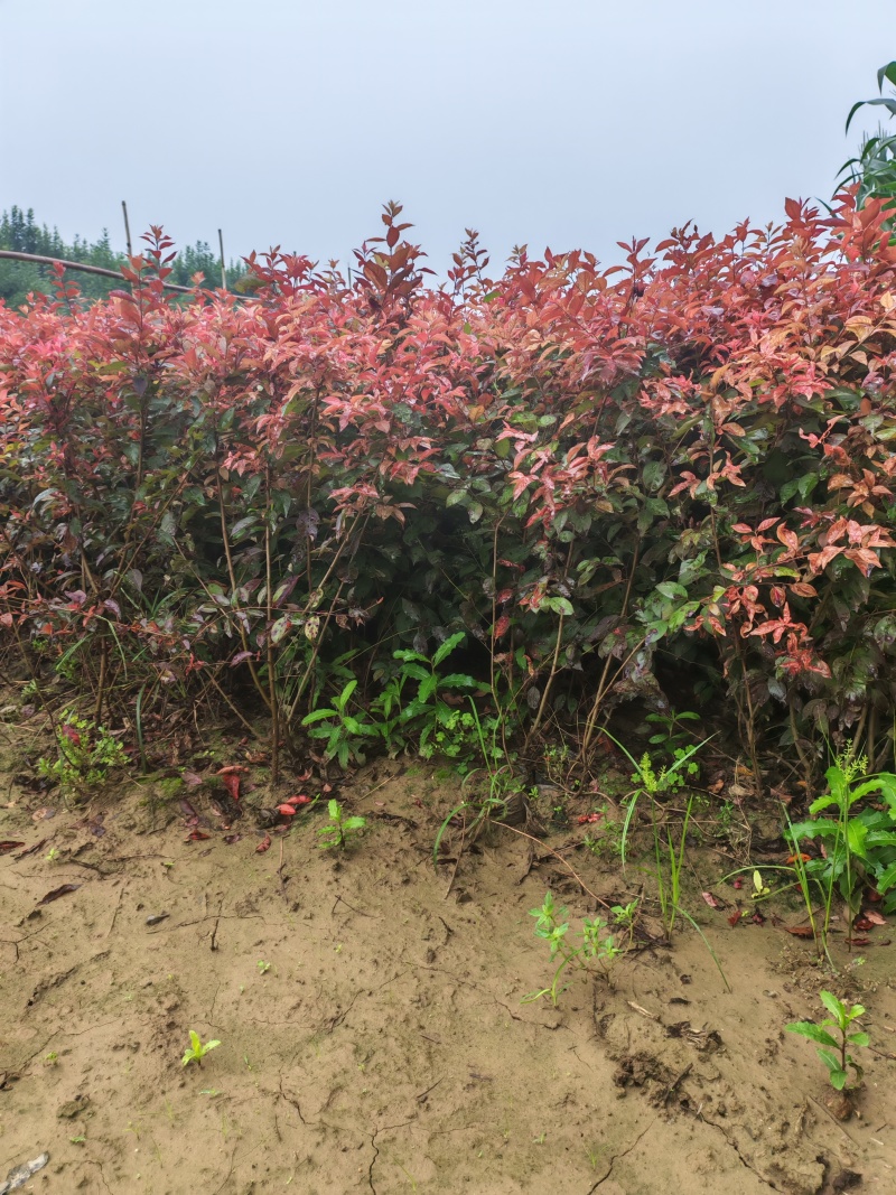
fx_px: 932
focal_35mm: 27
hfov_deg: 51.3
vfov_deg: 65.3
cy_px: 598
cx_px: 448
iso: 50
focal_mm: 5.52
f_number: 1.95
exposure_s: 1/290
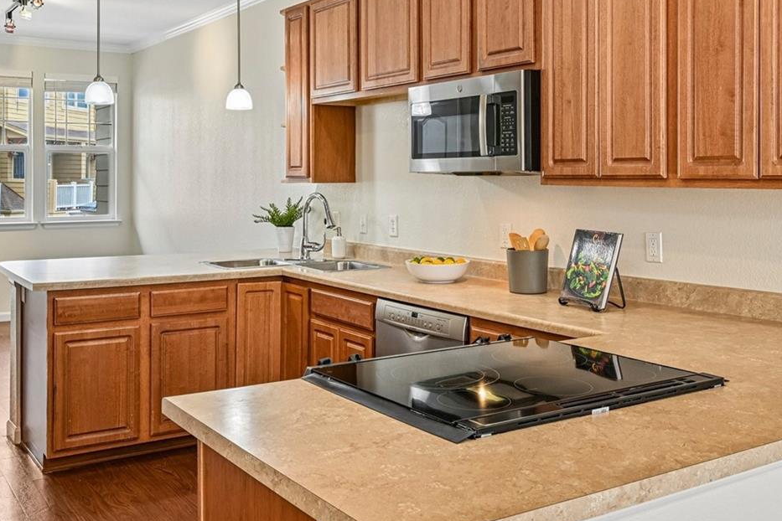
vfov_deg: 35.7
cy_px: 171
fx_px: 801
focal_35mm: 37
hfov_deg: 51.9
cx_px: 341
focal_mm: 21.5
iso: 400
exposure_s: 1/25
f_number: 10
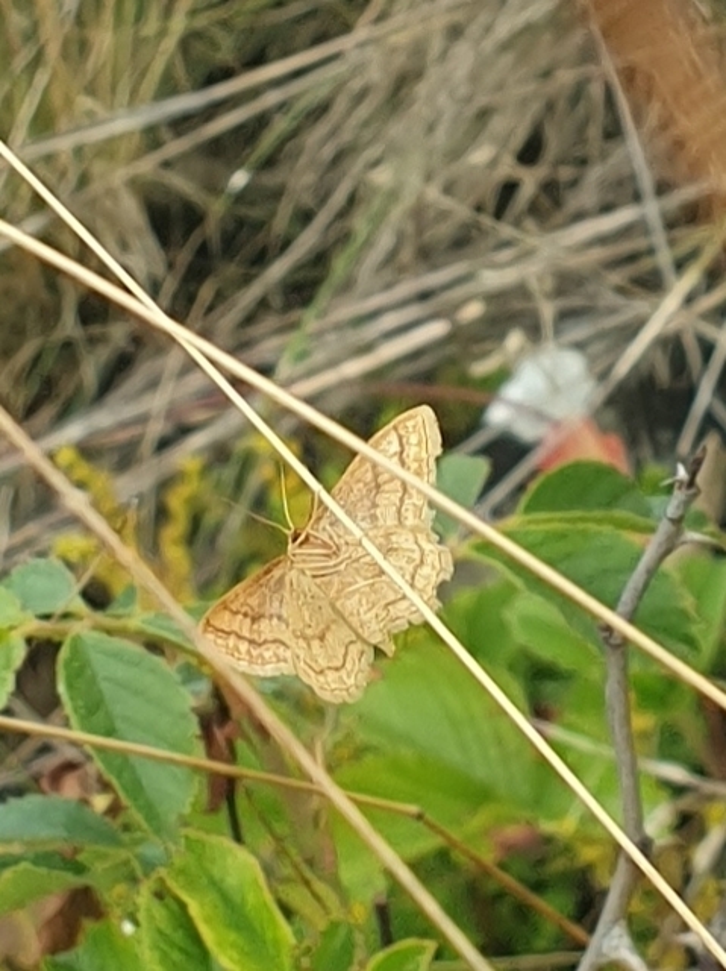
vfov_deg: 67.3
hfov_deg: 53.0
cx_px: 363
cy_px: 486
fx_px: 728
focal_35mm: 26
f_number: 2.4
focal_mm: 4.3
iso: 50
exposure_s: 1/181
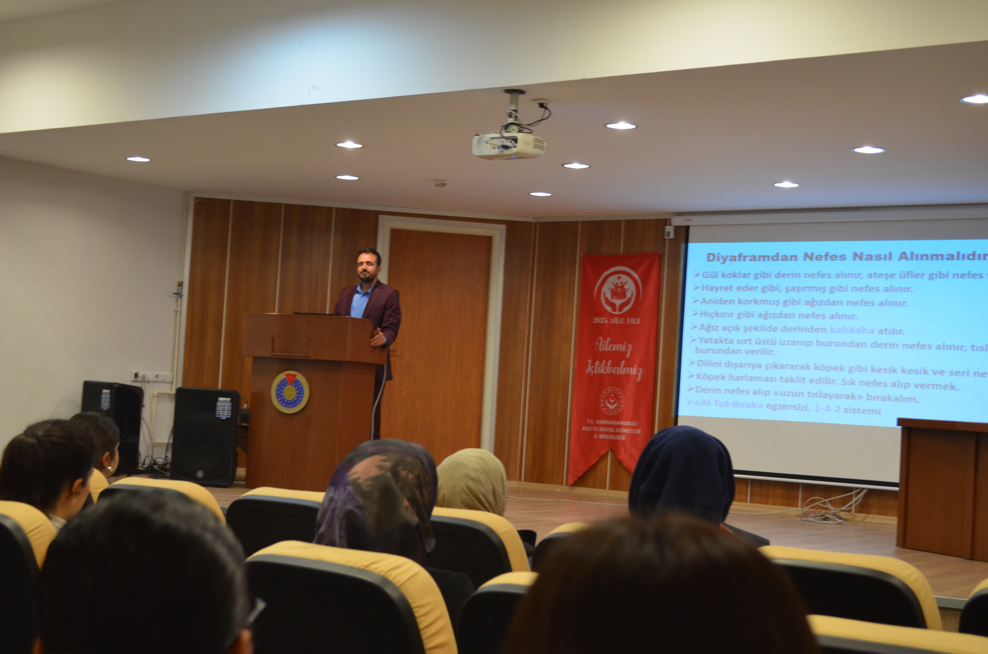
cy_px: 327
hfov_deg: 36.9
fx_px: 1479
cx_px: 494
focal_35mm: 54
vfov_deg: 25.0
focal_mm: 36
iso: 800
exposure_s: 1/30
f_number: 5
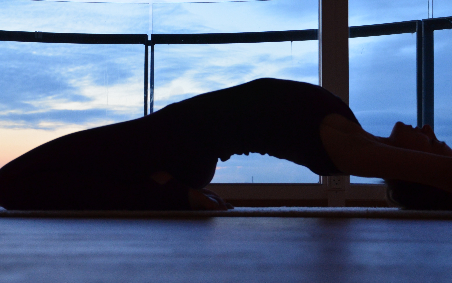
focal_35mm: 97
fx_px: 1195
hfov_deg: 21.4
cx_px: 232
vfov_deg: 13.5
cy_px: 81
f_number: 4.5
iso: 900
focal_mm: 40
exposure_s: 1/30
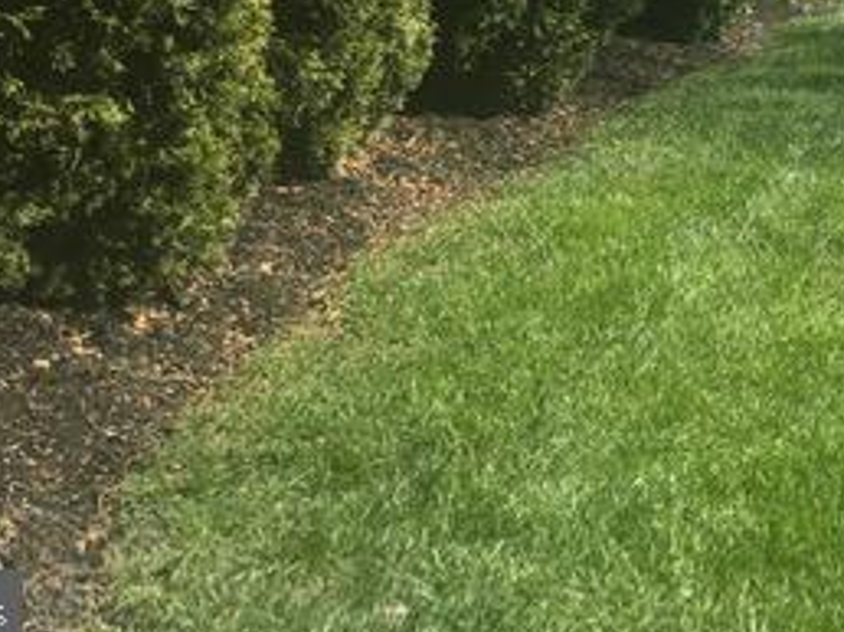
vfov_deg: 19.2
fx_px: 1754
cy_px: -131
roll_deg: +0.6
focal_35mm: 72
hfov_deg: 25.9
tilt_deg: -2.2
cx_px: 815
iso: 25
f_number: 2.2
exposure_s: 1/905
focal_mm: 4.15
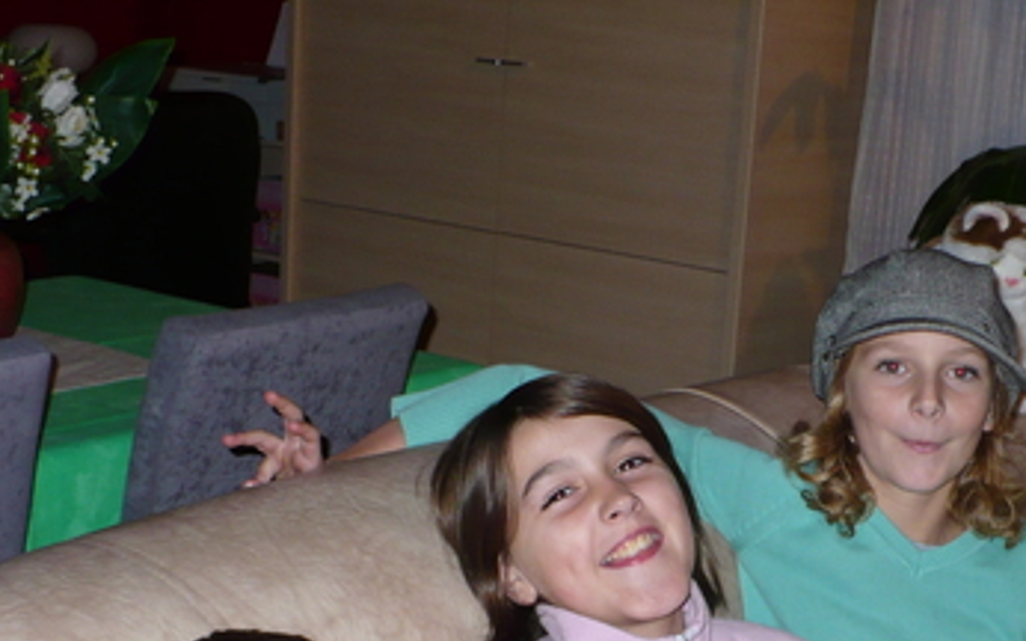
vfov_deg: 18.6
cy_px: 653
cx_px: 655
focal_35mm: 68
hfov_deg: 30.1
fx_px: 1901
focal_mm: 6.1
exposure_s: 1/30
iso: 125
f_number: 2.8
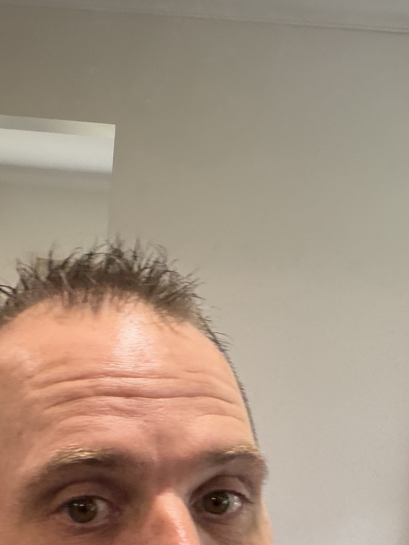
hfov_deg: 21.8
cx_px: 269
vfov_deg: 27.3
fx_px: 1056
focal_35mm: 67
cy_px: 545
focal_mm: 2.71
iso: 125
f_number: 1.9
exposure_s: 1/50
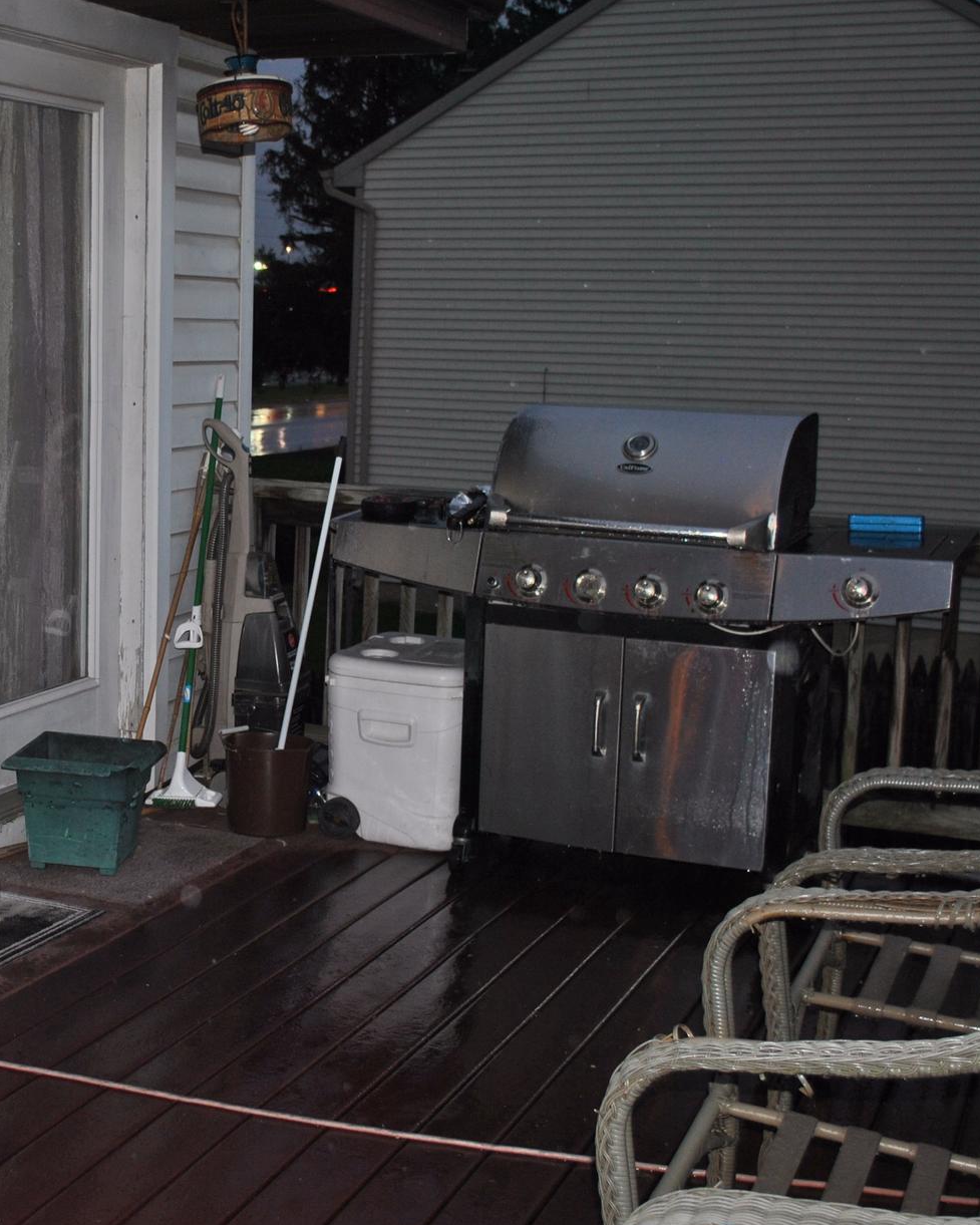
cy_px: 573
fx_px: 1885
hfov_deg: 28.0
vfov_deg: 36.0
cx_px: 93
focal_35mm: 52
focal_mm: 22
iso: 200
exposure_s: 1/60
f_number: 4
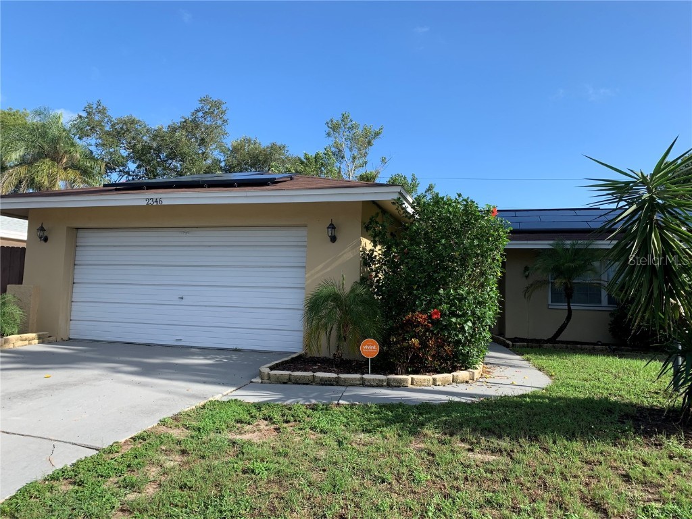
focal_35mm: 26
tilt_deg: +5.4
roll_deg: -1.7
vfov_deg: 53.1
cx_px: 346
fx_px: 520
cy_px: 260
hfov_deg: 67.3
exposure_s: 1/1190
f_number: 1.8
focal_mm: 4.25
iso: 25
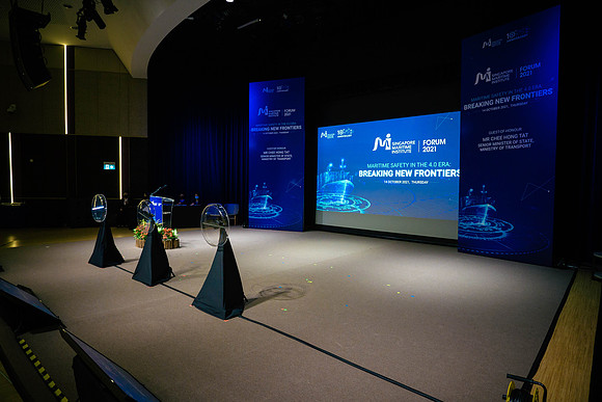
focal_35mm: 21
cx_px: 301
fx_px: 353
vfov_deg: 59.3
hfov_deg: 80.9
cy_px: 201
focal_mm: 10
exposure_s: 1/160
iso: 1000
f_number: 1.8
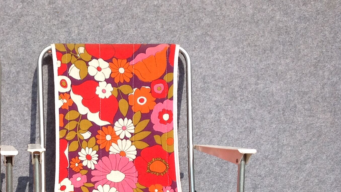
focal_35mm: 73
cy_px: 216
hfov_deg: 27.7
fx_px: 660
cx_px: 24
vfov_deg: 16.0
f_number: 2.4
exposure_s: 1/2519
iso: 80
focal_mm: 4.28
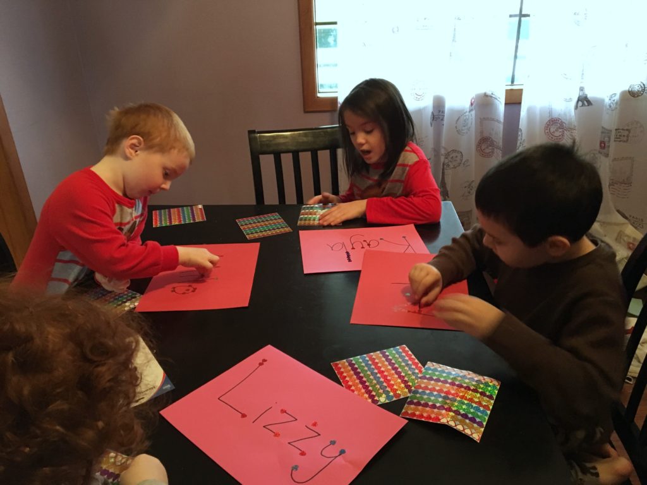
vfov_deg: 48.2
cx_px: 324
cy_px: 242
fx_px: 542
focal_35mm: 29
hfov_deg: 61.7
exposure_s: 1/15
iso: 200
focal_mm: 4.15
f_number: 2.2
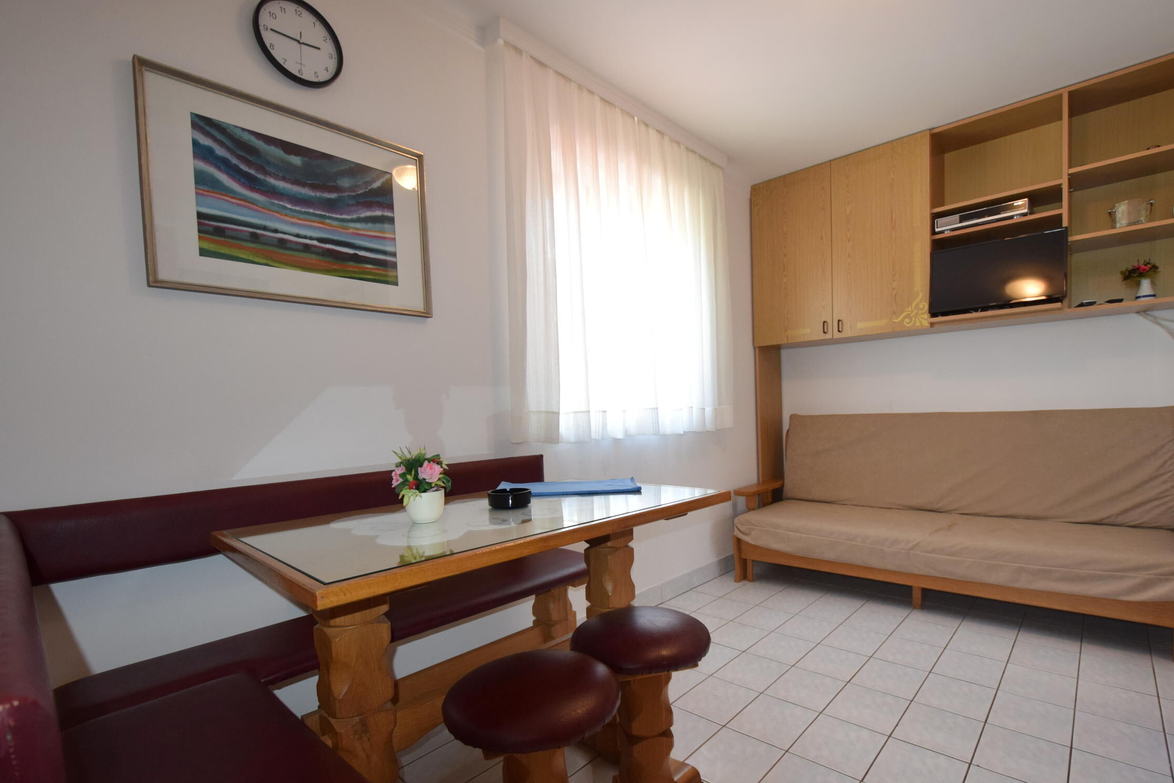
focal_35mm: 16
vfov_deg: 73.7
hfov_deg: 96.7
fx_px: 522
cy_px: 416
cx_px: 612
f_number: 4.5
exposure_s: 1/80
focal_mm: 10
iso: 800
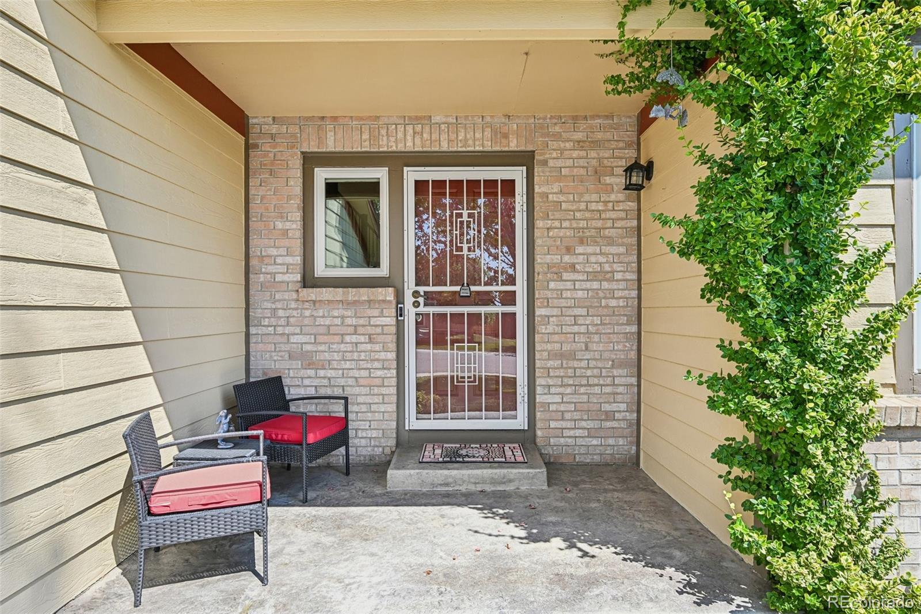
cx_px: 460
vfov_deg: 60.7
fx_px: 524
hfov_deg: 82.6
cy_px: 307
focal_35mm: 20
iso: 64
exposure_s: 1/25
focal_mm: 20.5
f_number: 10
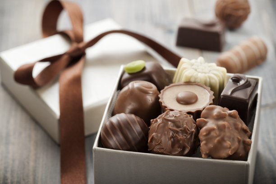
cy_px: 92
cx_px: 138
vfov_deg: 13.0
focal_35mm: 105
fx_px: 804
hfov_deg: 19.5
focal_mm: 105
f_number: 11
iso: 200
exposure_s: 1/250
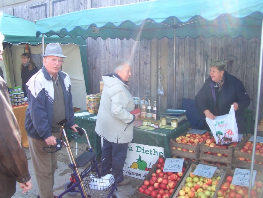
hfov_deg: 52.6
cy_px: 99
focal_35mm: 35
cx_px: 132
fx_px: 266
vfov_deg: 40.7
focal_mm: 5.8
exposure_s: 1/80
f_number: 4.3
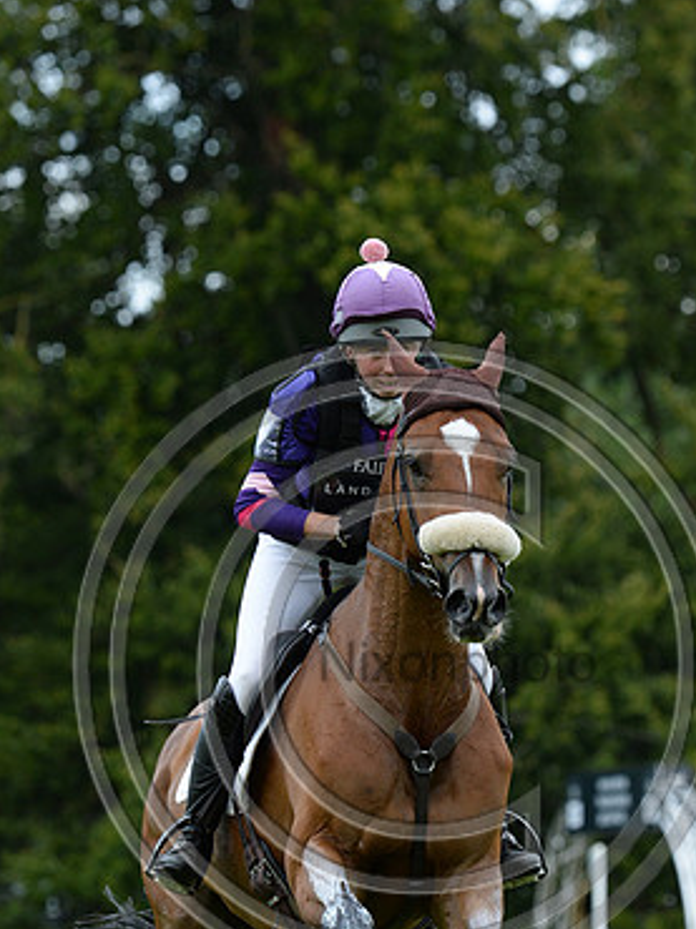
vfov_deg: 5.1
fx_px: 10521
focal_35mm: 392
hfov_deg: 3.8
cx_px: 402
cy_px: 618
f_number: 6.3
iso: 1000
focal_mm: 260
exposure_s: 1/1000
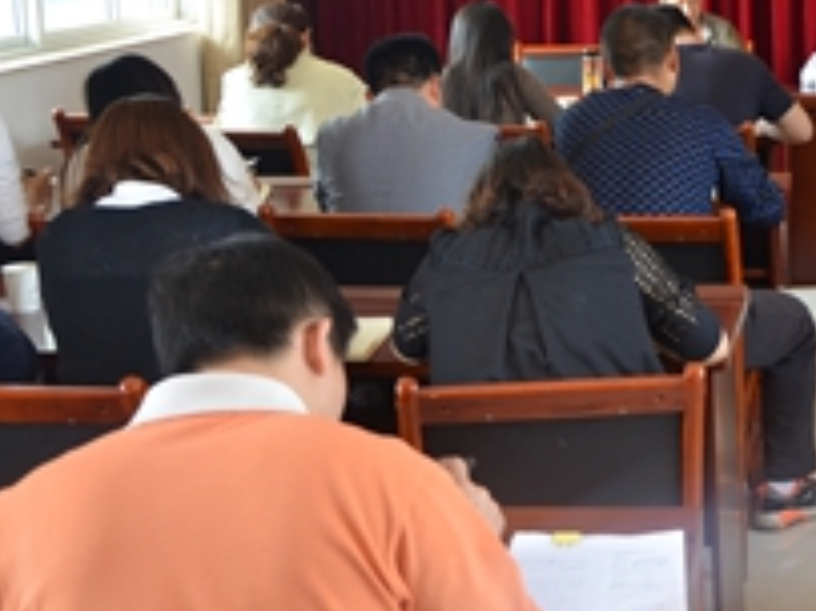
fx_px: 1838
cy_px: 195
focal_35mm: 78
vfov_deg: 18.8
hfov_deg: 23.6
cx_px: 872
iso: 400
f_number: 4
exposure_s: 1/60
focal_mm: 22
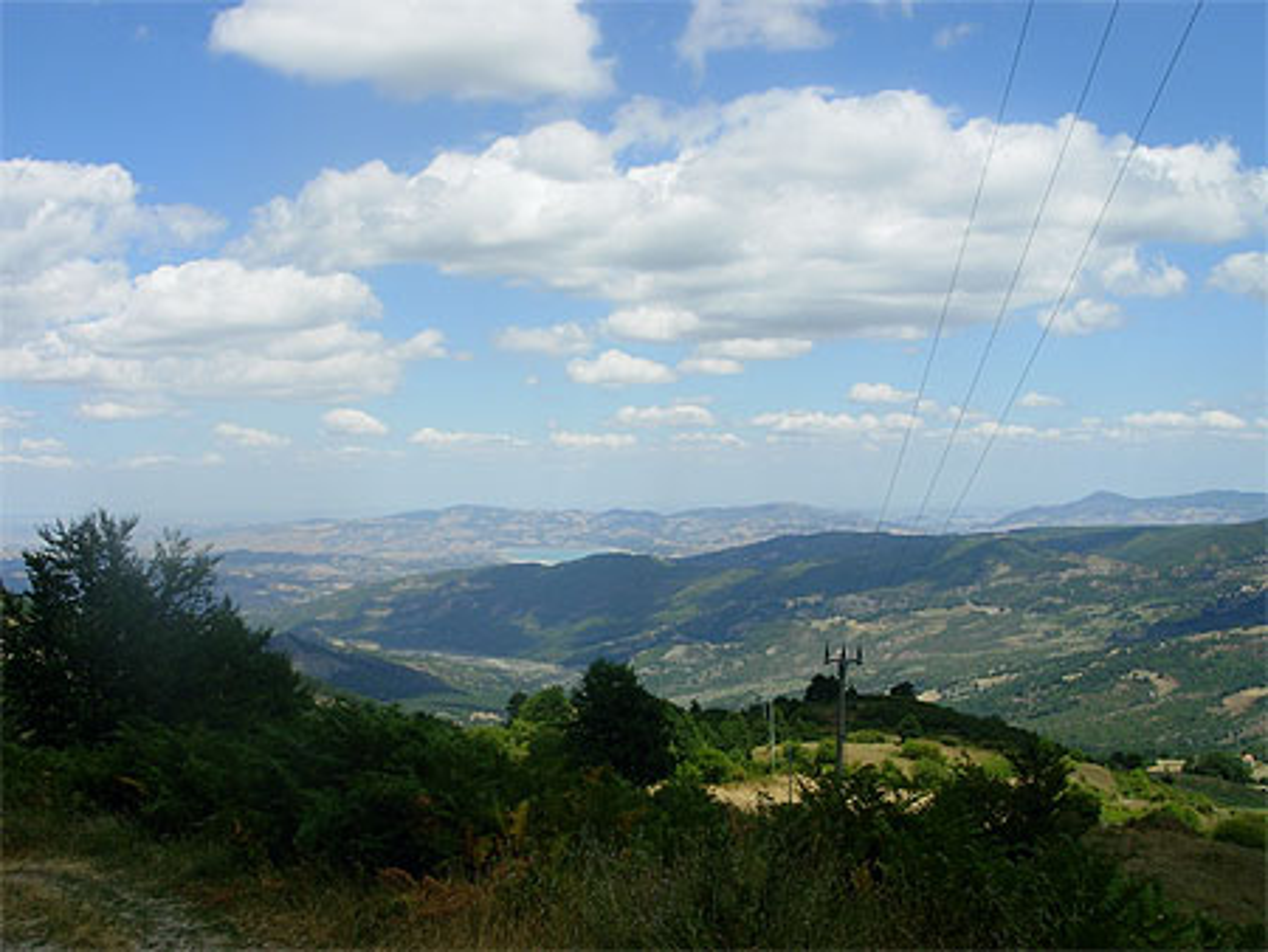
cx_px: 634
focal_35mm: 38
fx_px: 1393
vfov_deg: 37.8
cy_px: 476
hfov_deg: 49.0
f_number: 4.9
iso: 50
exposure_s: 1/558
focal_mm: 6.3
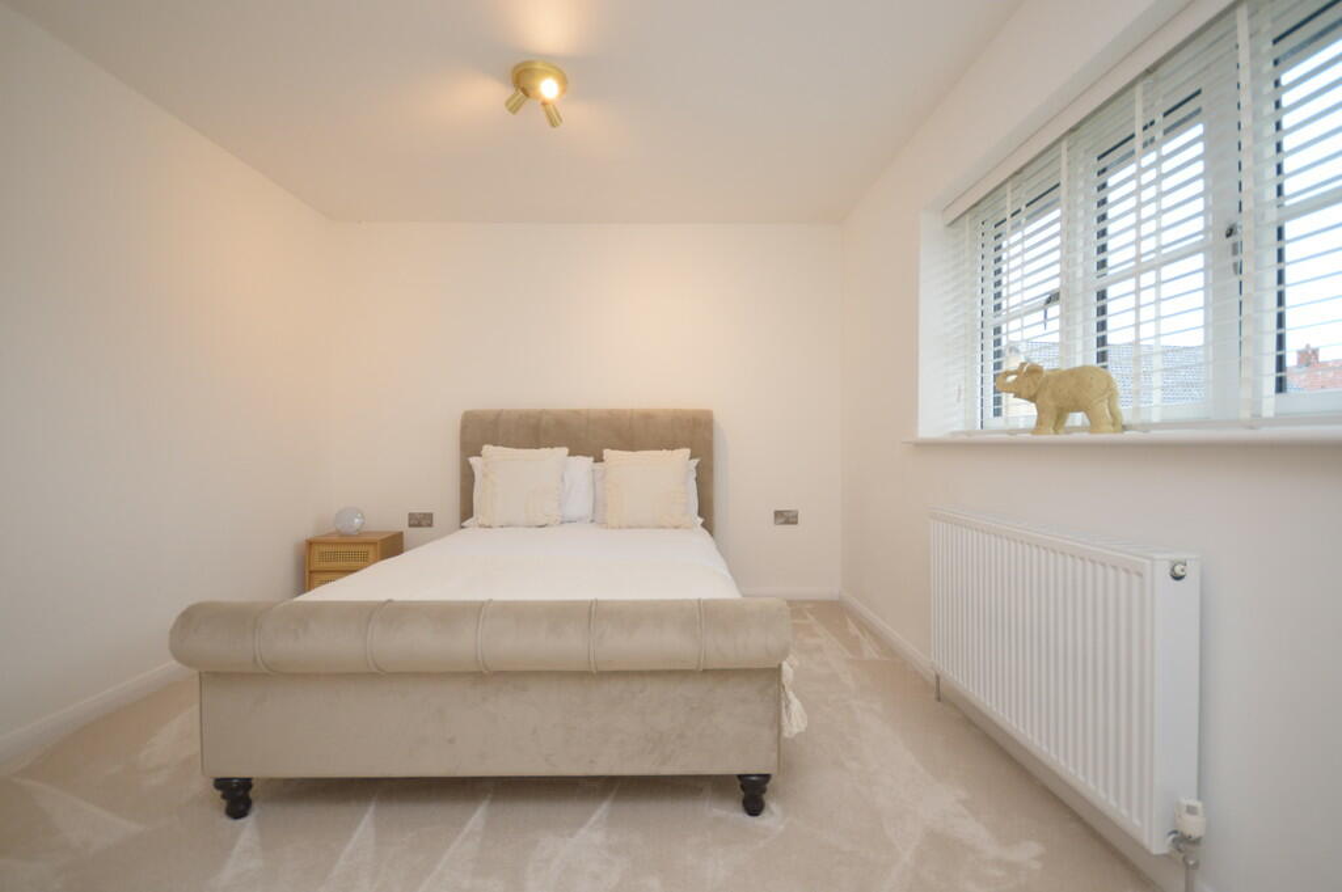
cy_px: 446
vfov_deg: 77.2
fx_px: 559
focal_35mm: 15
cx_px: 671
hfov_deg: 100.4
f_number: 4
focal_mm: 10
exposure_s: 1/80
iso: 400
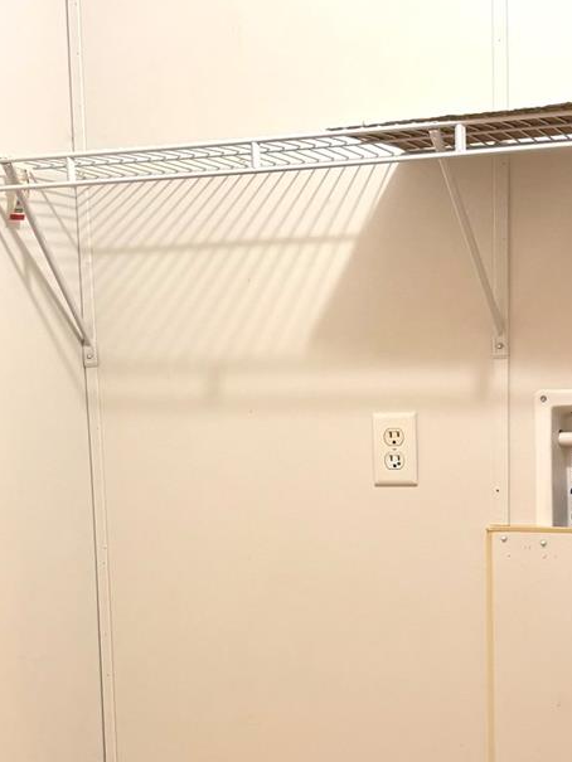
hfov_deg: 22.3
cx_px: 278
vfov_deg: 29.1
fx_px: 1454
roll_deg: +2.0
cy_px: 540
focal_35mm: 66
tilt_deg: -7.7
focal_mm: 5.96
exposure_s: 1/60
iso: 100
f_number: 1.6
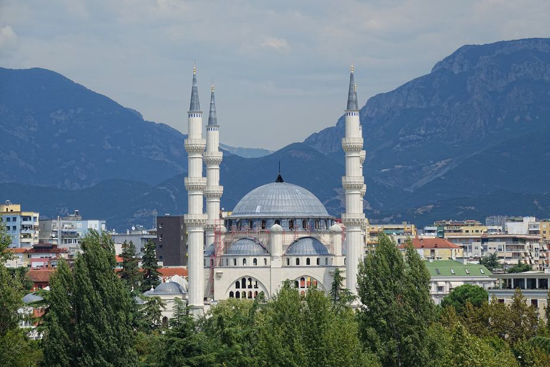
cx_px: 275
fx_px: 2123
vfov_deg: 9.9
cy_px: 184
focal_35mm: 139
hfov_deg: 14.8
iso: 100
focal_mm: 51.14
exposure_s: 1/1000
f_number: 4
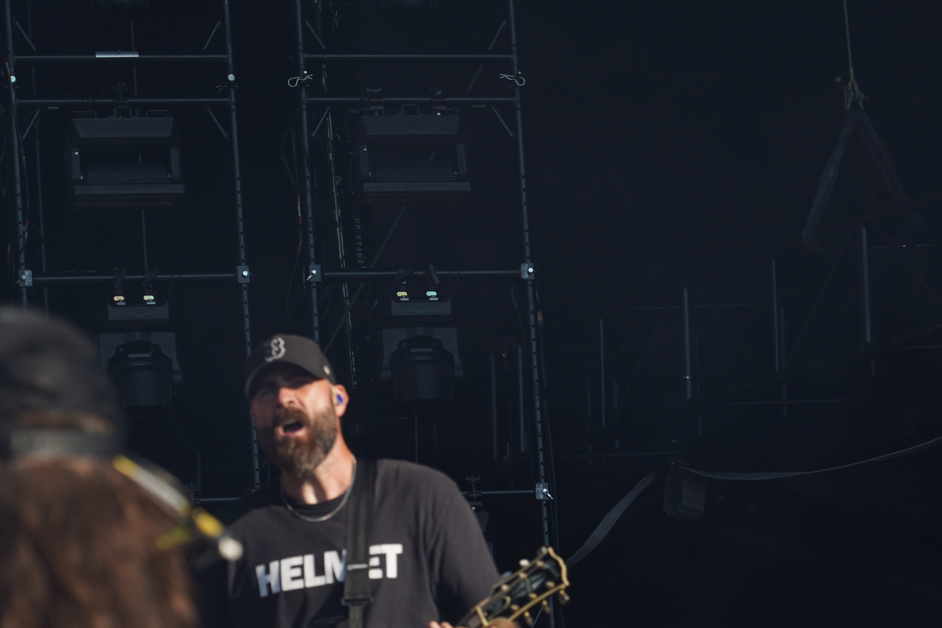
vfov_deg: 7.3
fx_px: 4919
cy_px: 485
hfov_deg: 10.9
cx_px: 657
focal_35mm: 188
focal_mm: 105
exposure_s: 1/320
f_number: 6.3
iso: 100
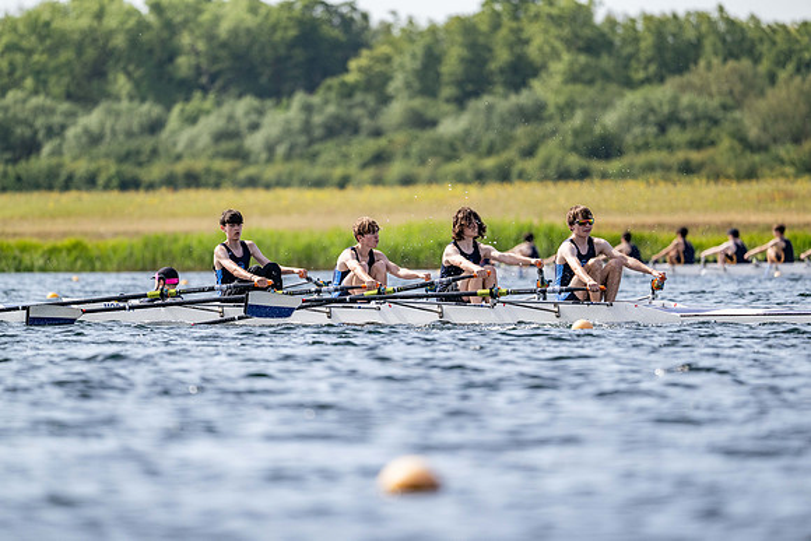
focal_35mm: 400
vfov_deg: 3.4
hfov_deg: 5.2
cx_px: 406
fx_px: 9013
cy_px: 270
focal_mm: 400
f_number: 4.5
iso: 280
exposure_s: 1/2500
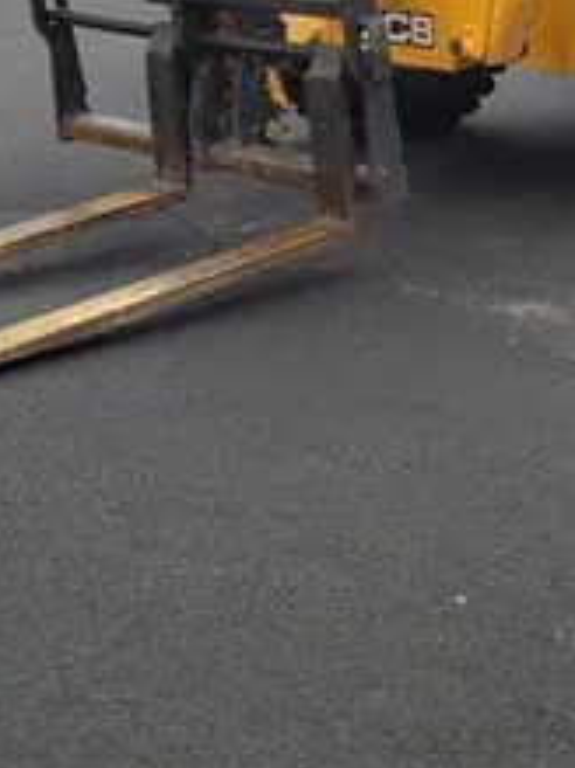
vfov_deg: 21.6
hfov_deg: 16.8
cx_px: 477
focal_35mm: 87
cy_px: -37
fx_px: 1929
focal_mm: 5.4
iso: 40
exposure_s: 1/1369
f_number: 1.8
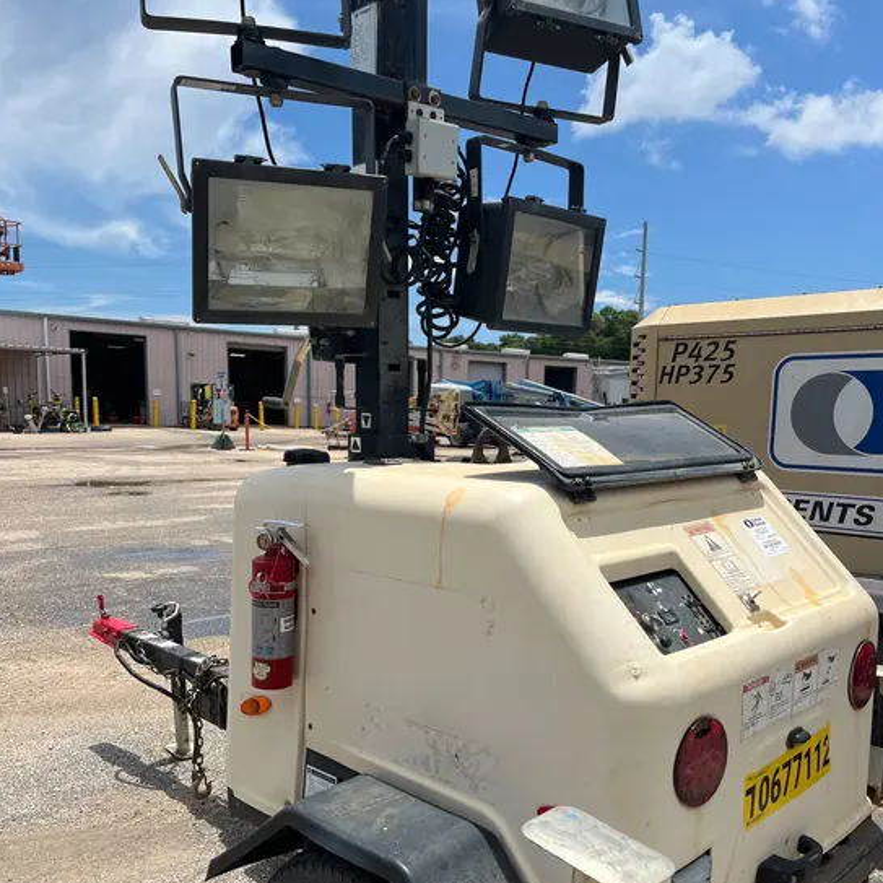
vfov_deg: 52.1
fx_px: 895
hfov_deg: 52.5
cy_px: 541
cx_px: 446
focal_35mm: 31
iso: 50
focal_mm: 5.1
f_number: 1.6
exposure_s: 1/4310
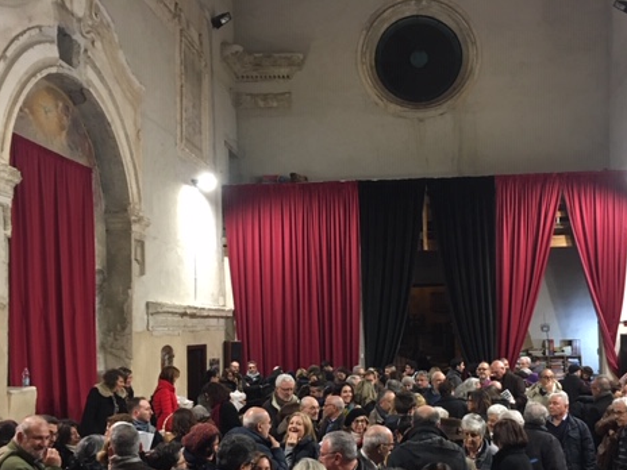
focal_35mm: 40
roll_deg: +0.1
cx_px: 372
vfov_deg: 35.5
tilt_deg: +2.4
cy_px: 323
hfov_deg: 46.6
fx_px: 725
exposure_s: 1/33
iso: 200
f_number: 2.2
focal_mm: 4.15
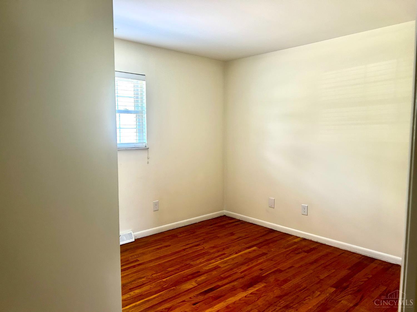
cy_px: 156
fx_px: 313
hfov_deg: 67.3
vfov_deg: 53.1
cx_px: 208
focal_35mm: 26
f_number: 1.5
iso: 125
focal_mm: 5.7
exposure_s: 1/60
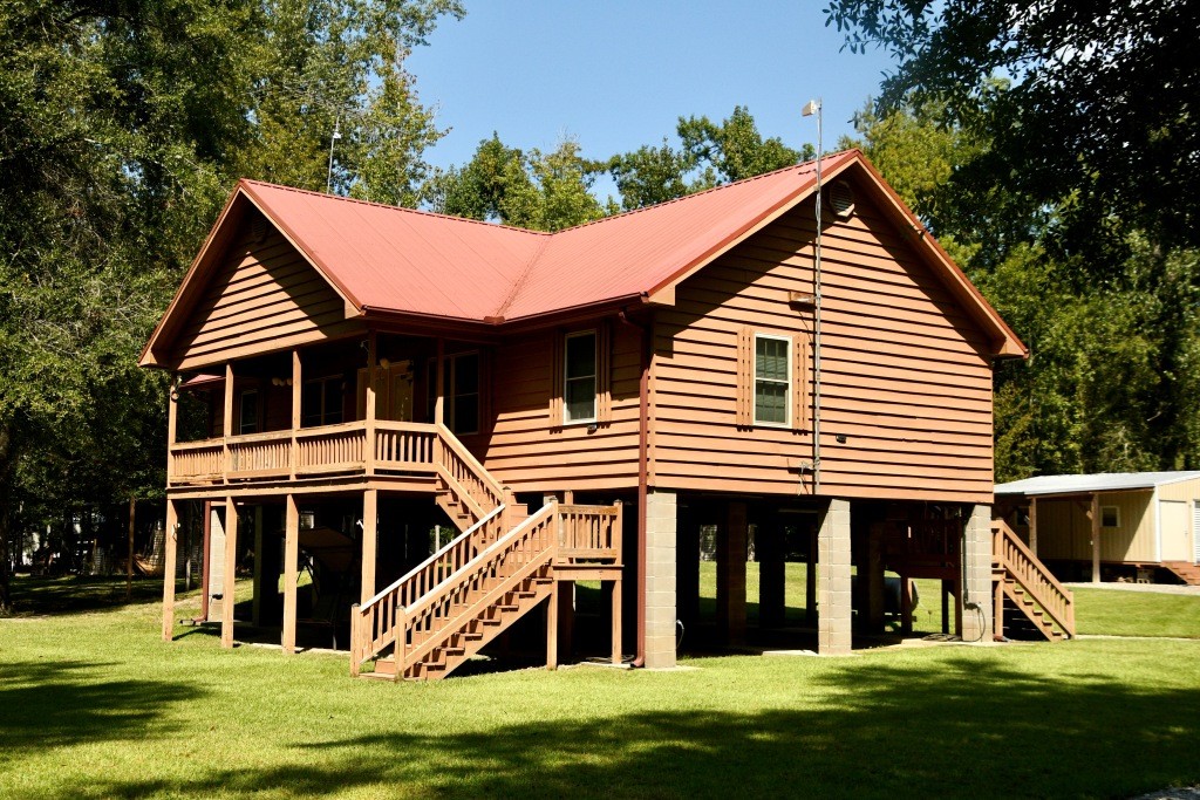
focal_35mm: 46
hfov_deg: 42.3
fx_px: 1550
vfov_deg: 29.0
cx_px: 600
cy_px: 400
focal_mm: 31
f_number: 6.3
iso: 1000
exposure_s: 1/4000
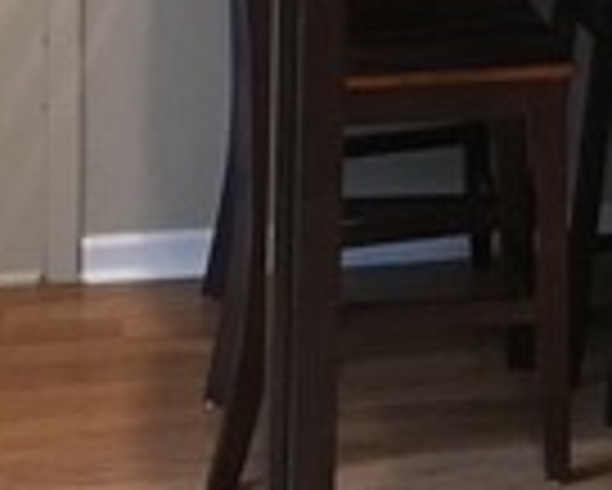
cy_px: -337
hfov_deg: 14.0
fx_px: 2411
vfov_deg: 11.0
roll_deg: -1.8
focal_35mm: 133
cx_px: 760
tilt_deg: -6.0
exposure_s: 1/30
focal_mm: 4.15
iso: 200
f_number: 2.2
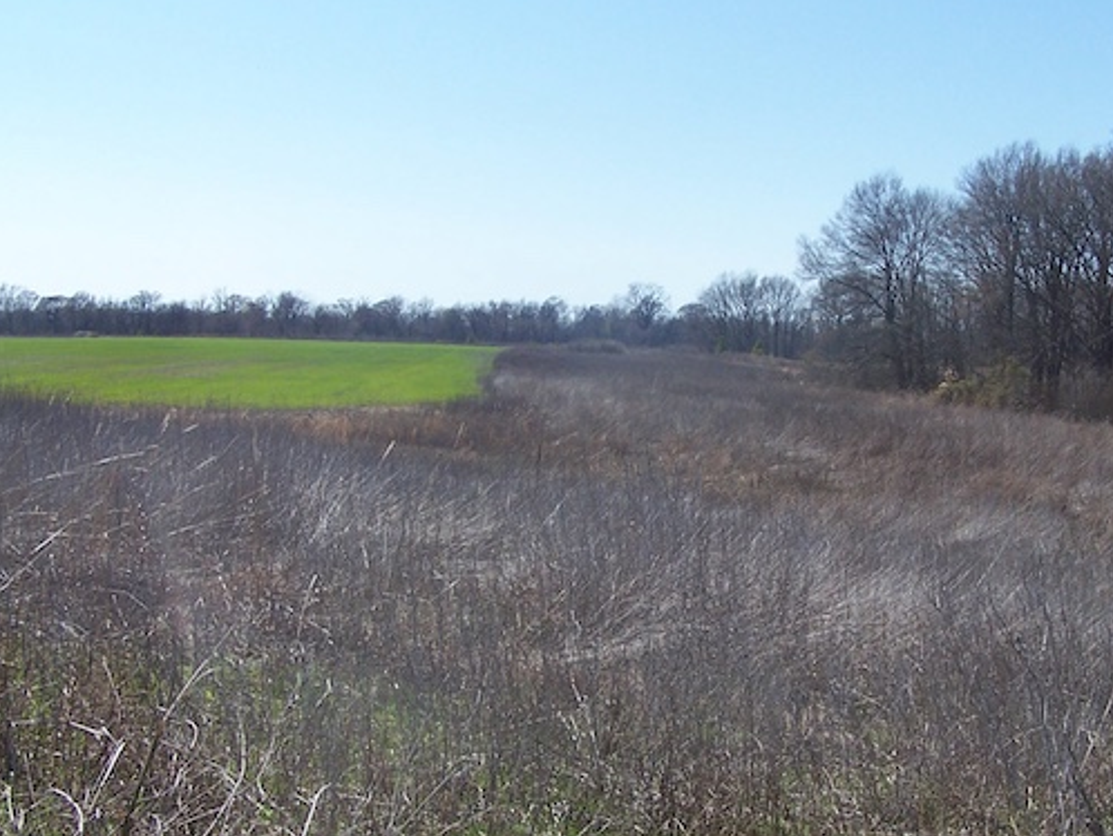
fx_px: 1962
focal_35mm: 61
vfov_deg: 24.0
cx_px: 702
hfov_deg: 31.5
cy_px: 507
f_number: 4
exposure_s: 1/750
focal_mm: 6.3
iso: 80
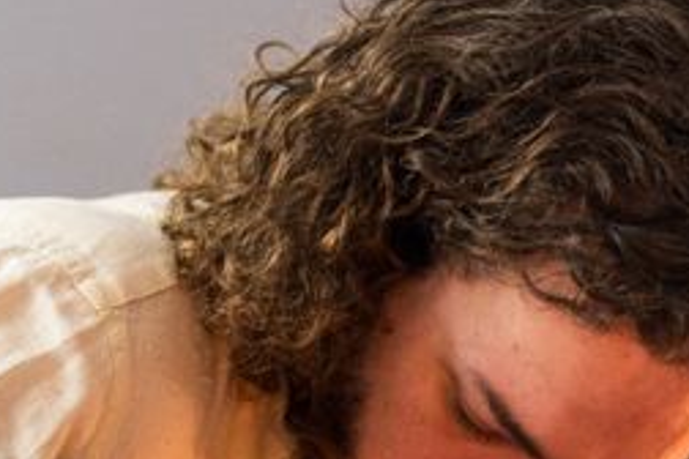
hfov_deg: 12.1
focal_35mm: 170
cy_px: 772
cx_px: 175
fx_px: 3253
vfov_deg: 7.9
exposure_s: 1/100
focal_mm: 35
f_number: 2
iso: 500
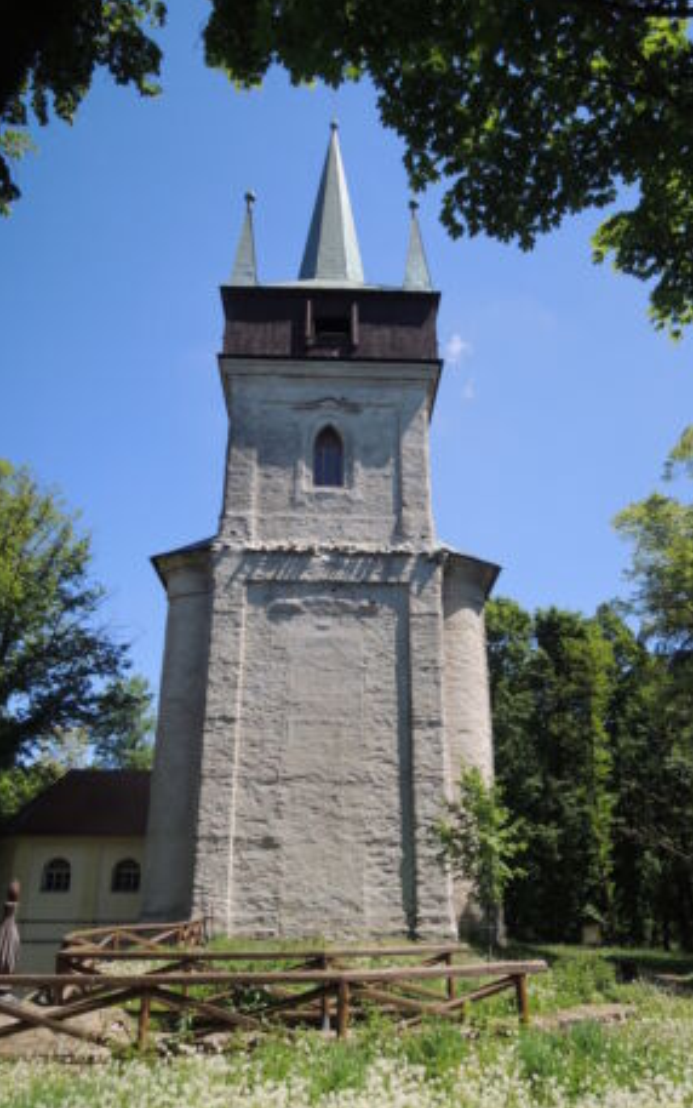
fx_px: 785
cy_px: 556
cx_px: 361
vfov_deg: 70.4
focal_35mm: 26
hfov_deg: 47.6
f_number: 2.8
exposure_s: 1/1000
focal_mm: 4.3
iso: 100
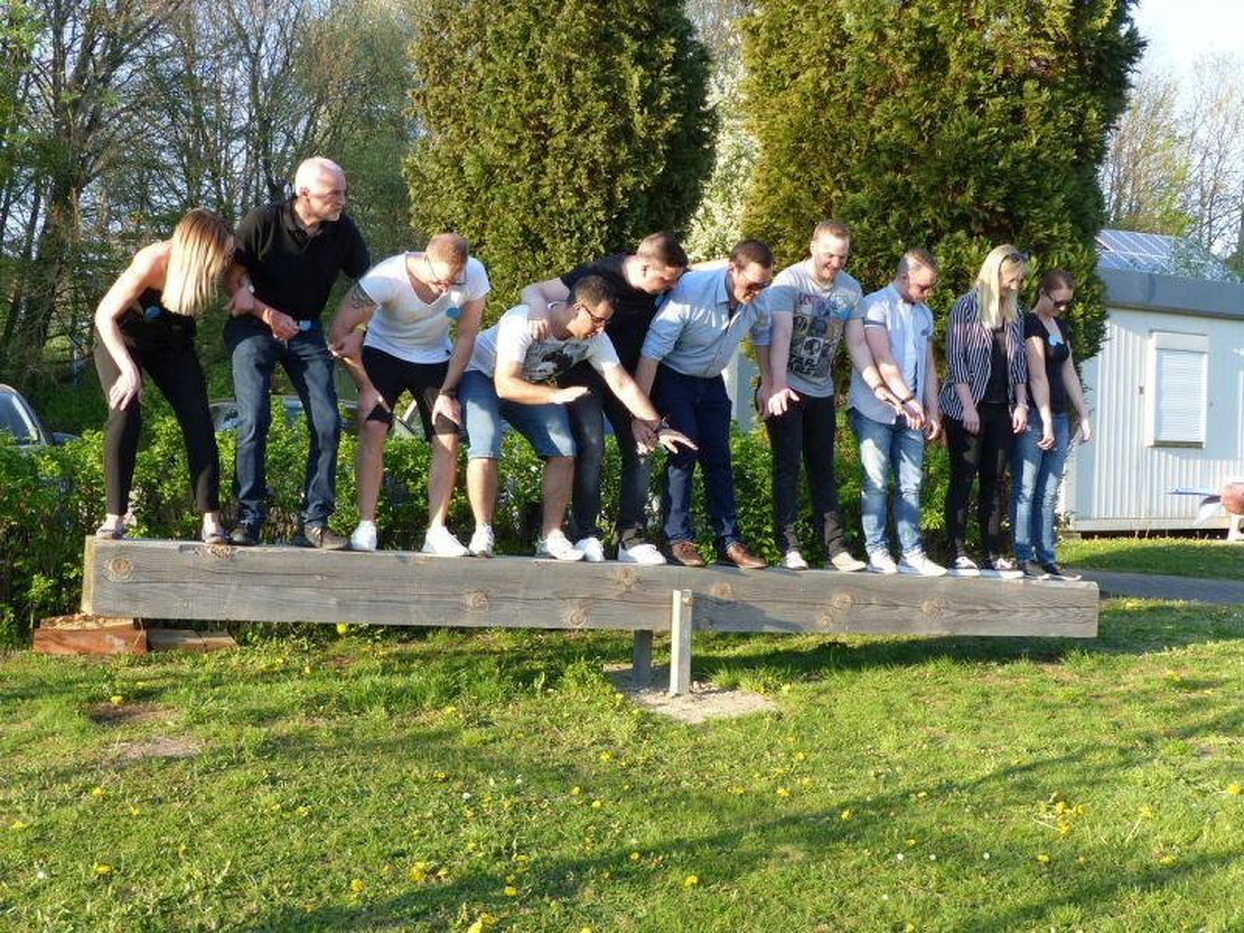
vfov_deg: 35.1
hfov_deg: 45.8
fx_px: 1473
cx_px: 622
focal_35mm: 41
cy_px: 466
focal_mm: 7.4
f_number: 4
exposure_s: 1/160
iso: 100
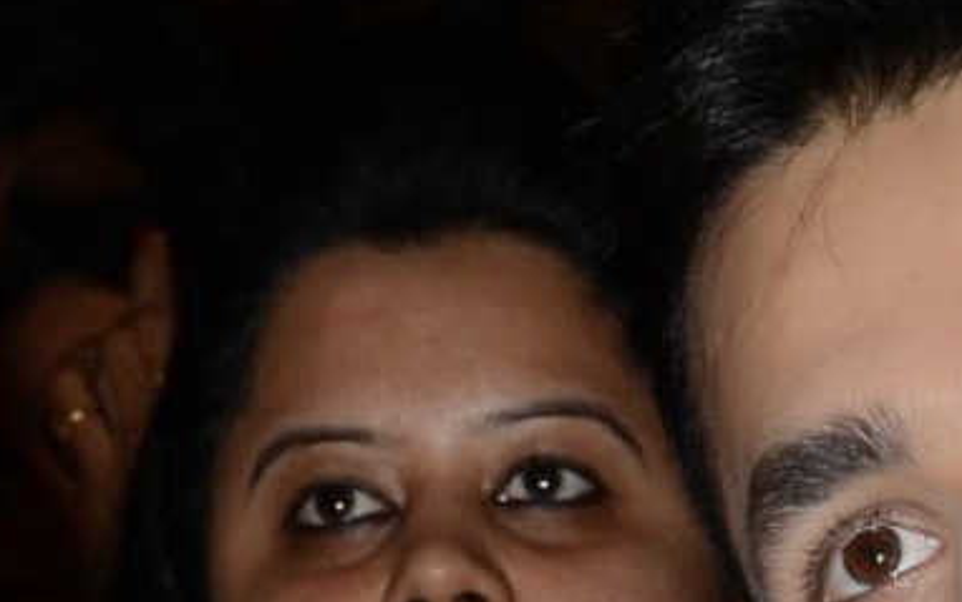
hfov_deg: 4.7
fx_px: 11775
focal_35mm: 449
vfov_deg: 2.9
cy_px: 1845
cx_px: 1206
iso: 250
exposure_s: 1/125
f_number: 8
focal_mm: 62
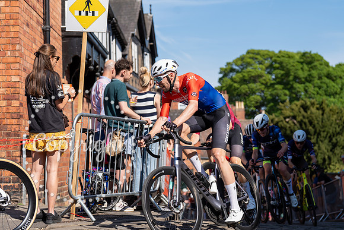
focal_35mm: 70
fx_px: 669
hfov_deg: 28.8
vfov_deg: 19.5
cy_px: 115
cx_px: 172
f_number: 3.5
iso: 100
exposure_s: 1/1000
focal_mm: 70
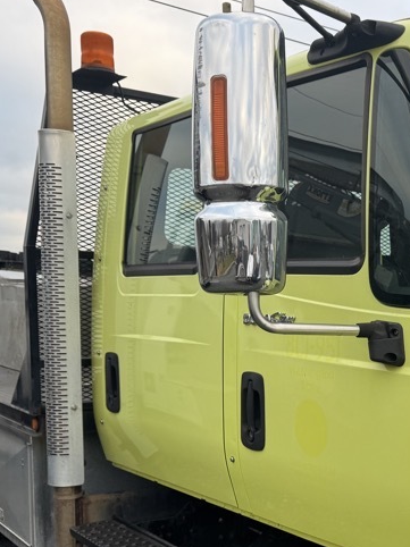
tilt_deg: -5.7
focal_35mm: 51
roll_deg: +0.1
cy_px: 389
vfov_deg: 36.9
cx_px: 417
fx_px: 806
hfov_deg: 26.9
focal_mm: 6.76
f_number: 1.78
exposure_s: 1/207
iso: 64
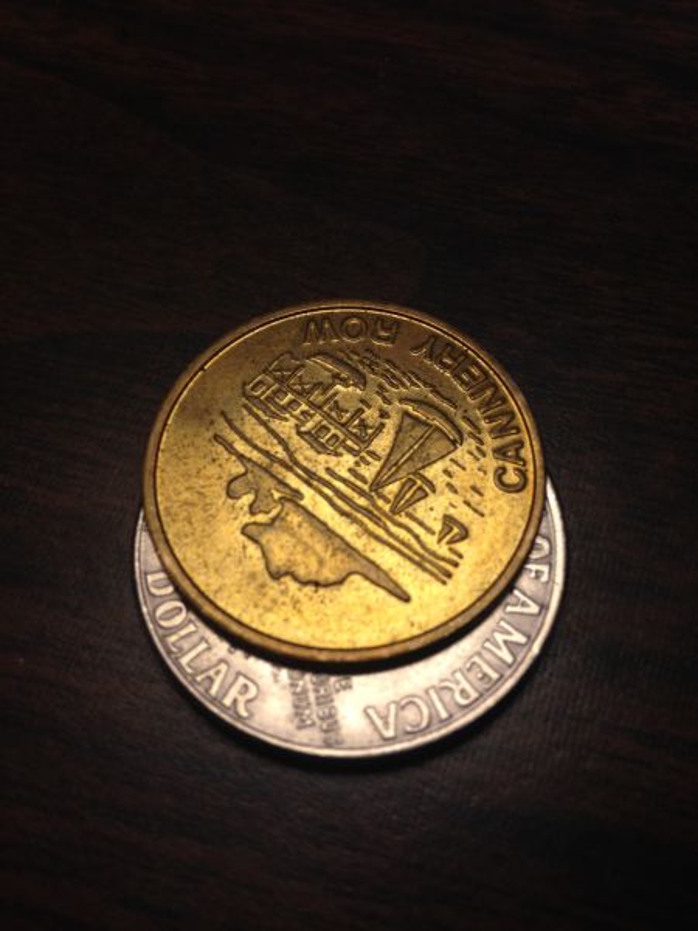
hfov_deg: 42.9
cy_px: 466
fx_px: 887
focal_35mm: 33
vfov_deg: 55.4
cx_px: 349
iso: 64
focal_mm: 4.12
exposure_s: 1/30
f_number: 2.4
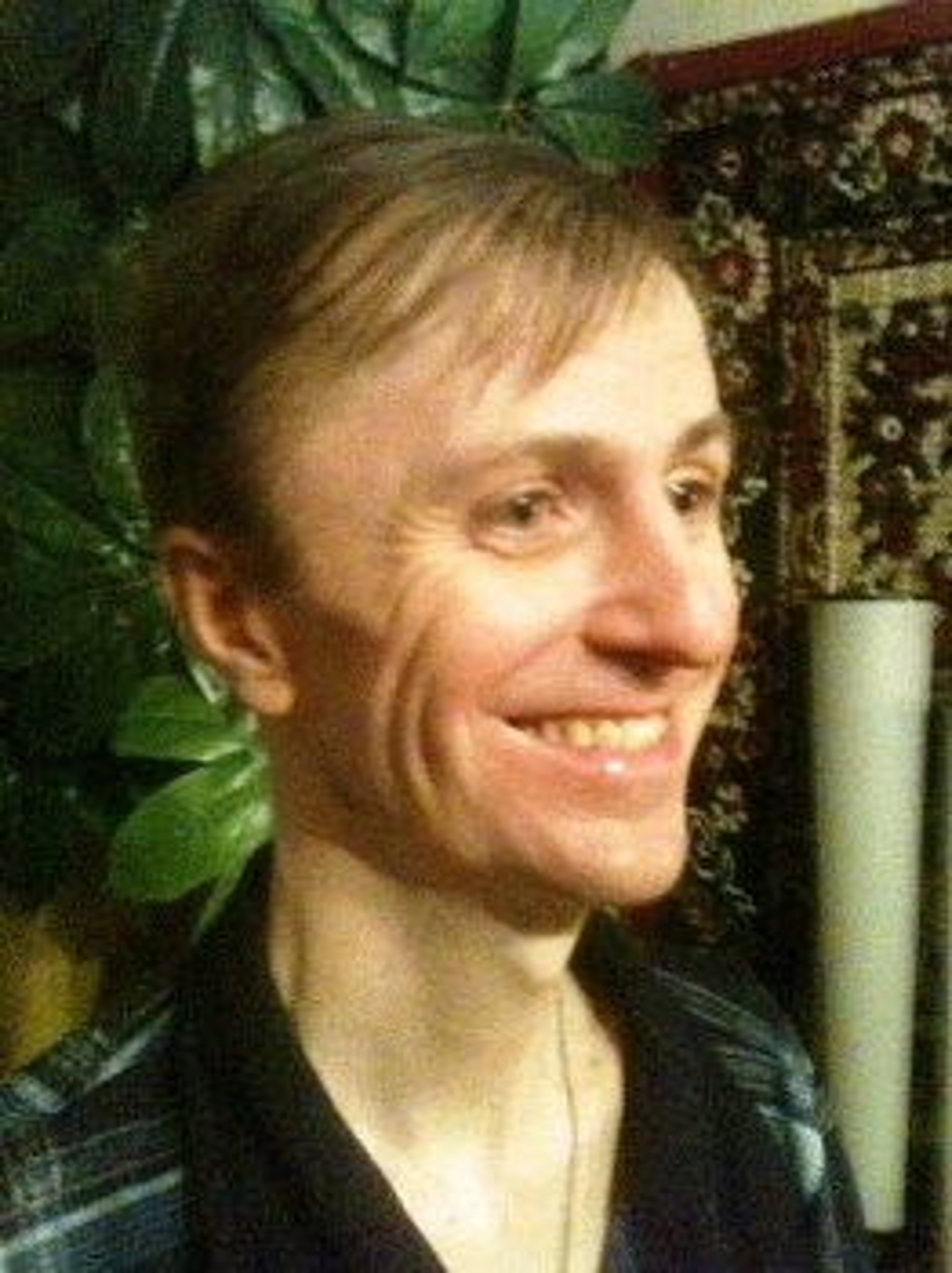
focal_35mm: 35
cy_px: 636
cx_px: 476
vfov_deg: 52.7
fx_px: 1285
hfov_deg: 40.7
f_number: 2.8
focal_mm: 3.85
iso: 1000
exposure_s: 1/10
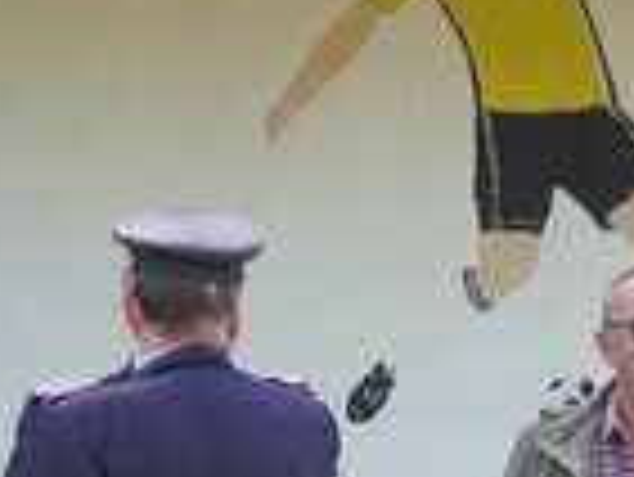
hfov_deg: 3.8
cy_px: 574
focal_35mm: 515
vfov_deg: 2.9
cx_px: 791
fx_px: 9440
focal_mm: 126
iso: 500
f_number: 6.3
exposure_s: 1/200
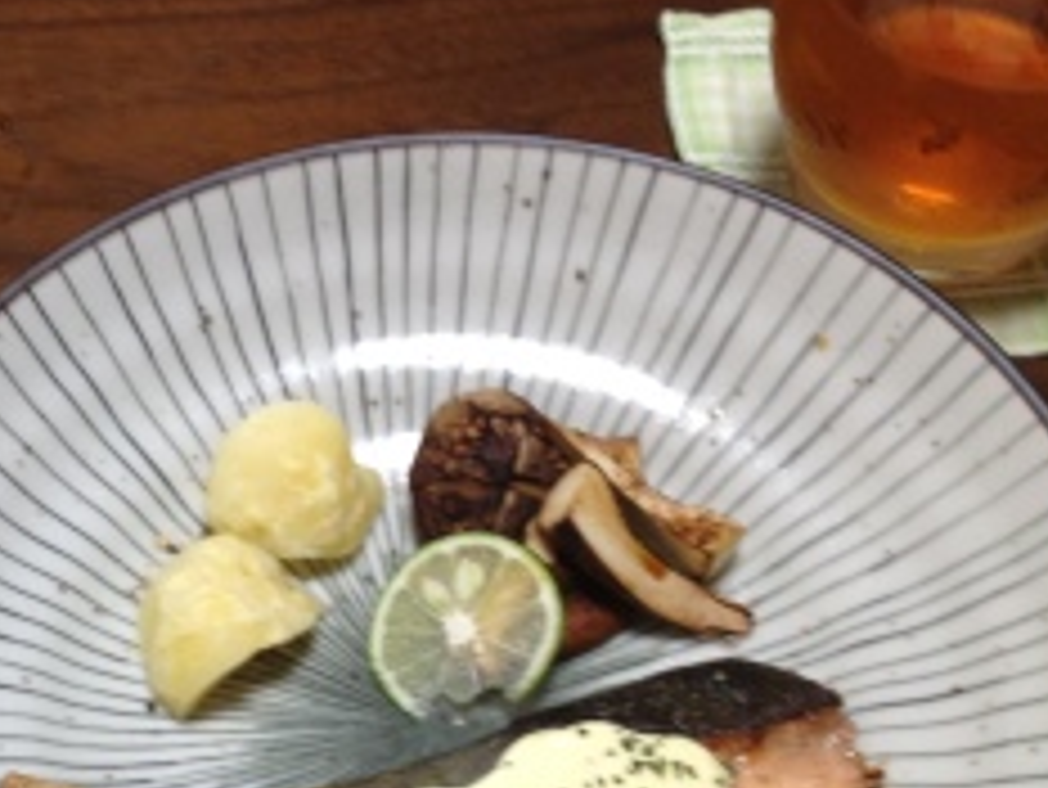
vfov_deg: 19.4
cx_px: 0
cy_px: 673
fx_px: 2272
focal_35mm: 75
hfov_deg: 24.8
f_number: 2.4
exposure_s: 1/20
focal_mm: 4.28
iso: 64
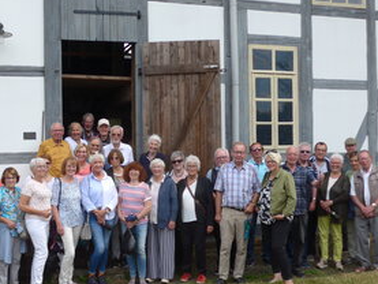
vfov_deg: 28.0
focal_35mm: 52
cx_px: 162
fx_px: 568
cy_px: 164
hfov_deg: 36.7
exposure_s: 1/800
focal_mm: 7.5
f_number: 2.8
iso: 80
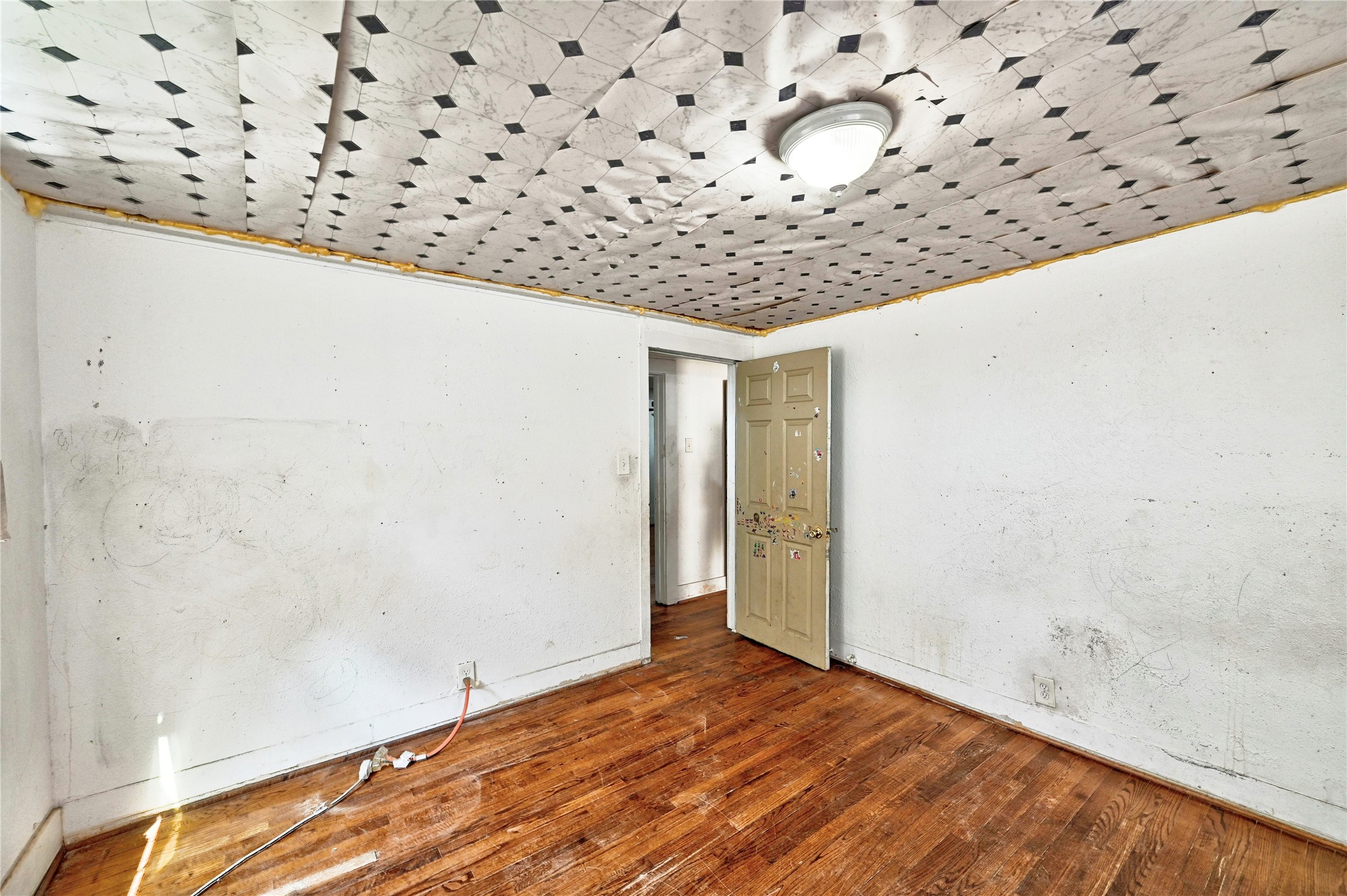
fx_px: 523
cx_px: 674
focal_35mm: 14
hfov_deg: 104.3
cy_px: 448
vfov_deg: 81.1
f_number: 8
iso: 400
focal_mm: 14
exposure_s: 1/6
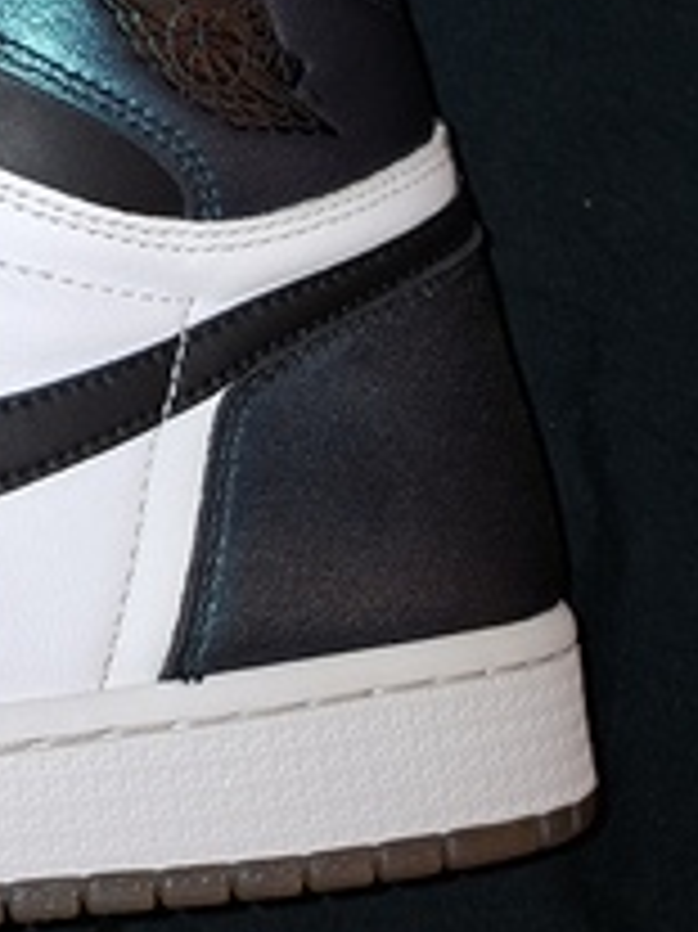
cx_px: -356
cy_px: -407
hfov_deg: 17.4
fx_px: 2045
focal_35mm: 76
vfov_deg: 22.0
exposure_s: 1/100
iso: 160
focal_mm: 5.54
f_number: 1.8
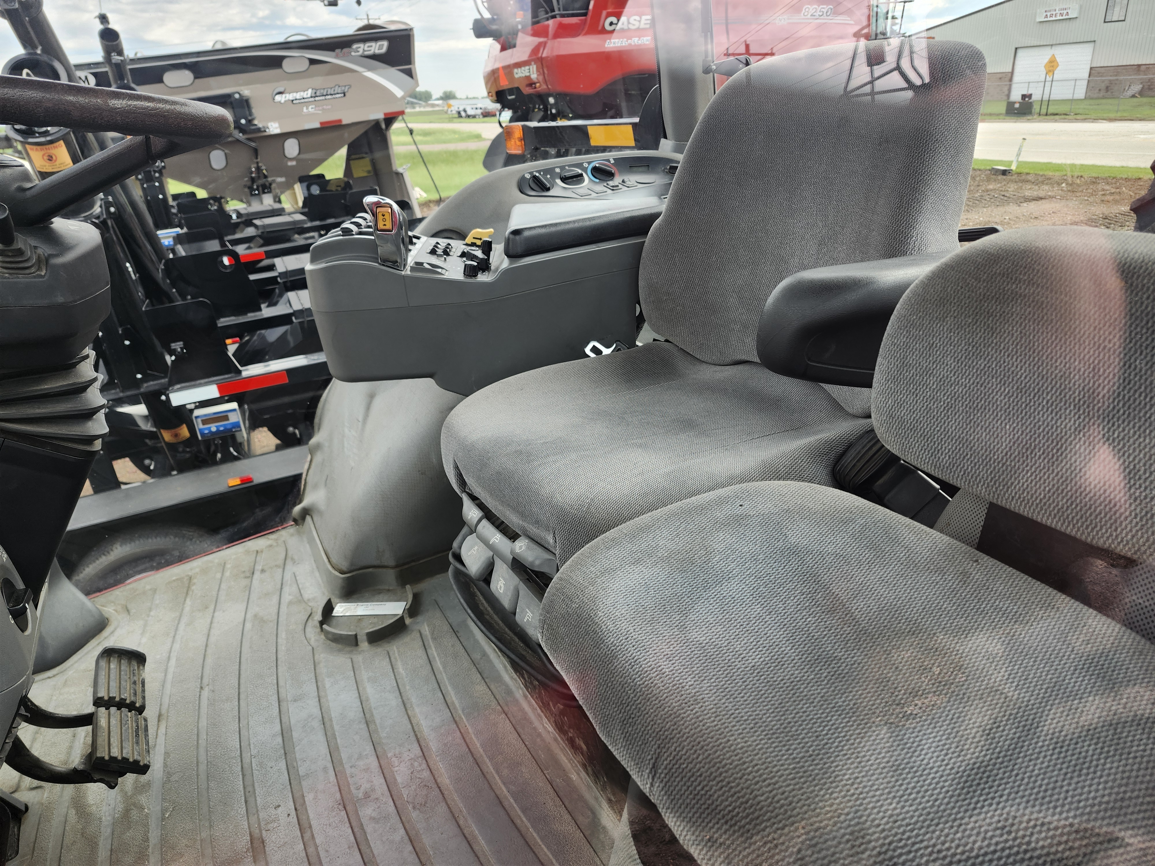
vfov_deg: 58.9
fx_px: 767
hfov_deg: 73.9
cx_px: 578
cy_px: 433
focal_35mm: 23
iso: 50
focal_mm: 5.54
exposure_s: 1/180
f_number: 1.8
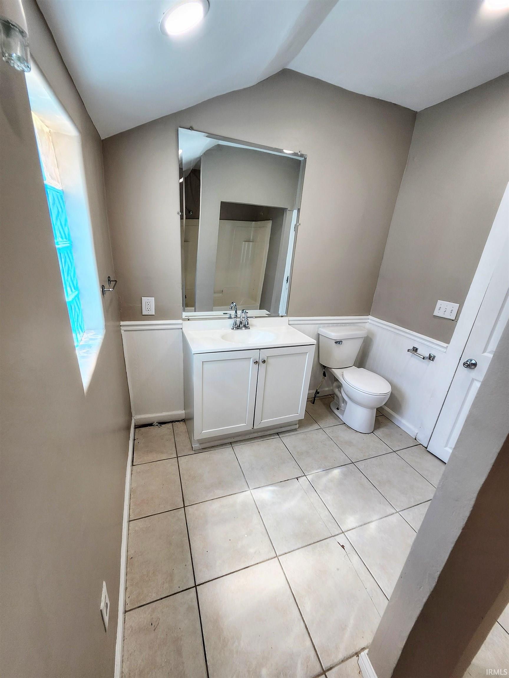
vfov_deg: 106.2
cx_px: 254
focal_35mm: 13
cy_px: 339
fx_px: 255
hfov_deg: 89.9
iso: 50
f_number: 2.2
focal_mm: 1.74
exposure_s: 1/60
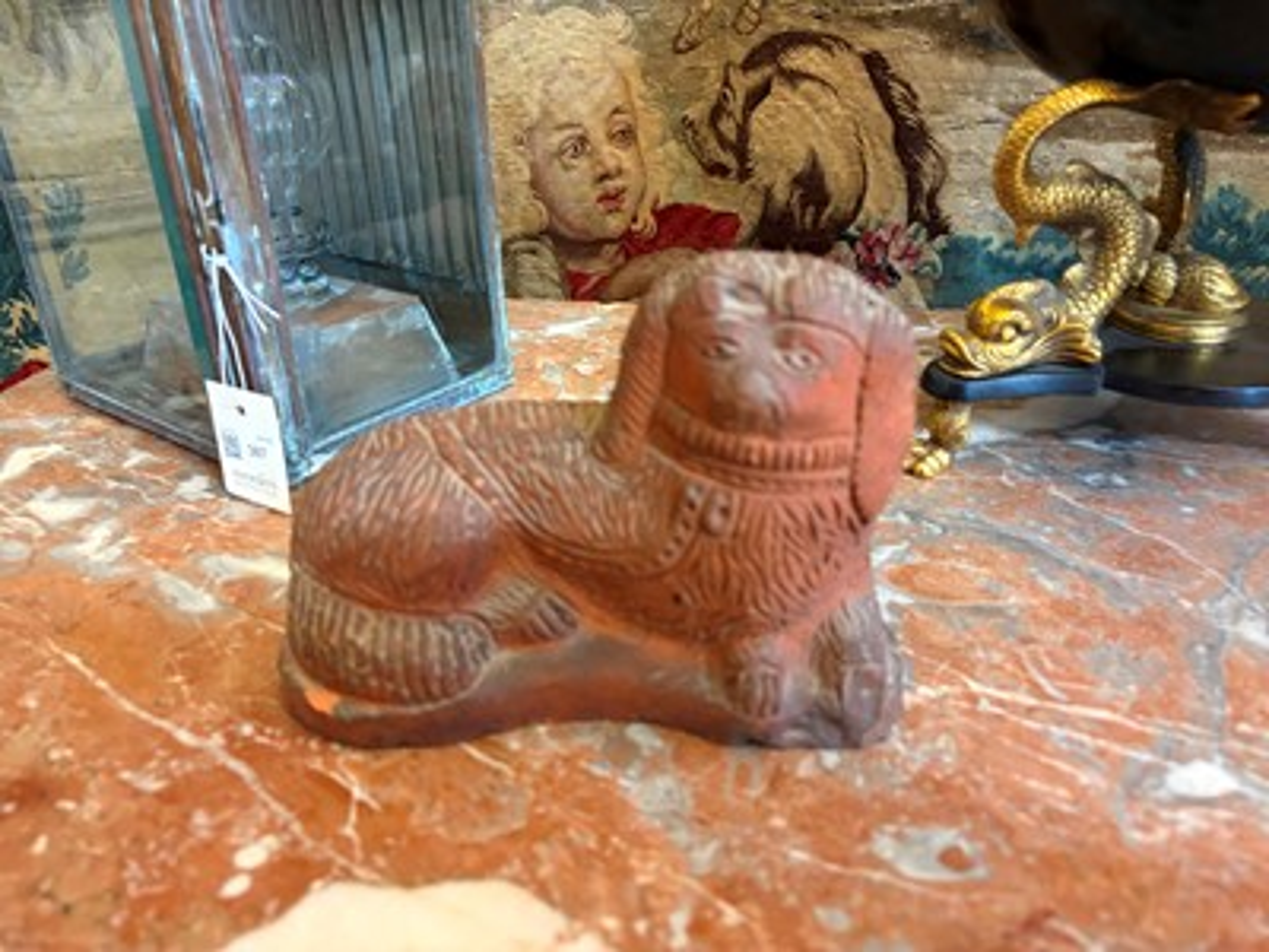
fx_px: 953
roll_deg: +0.5
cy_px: 476
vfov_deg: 53.1
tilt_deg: -25.9
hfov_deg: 67.3
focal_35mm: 26
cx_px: 634
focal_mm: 5.96
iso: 320
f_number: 1.6
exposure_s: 1/50
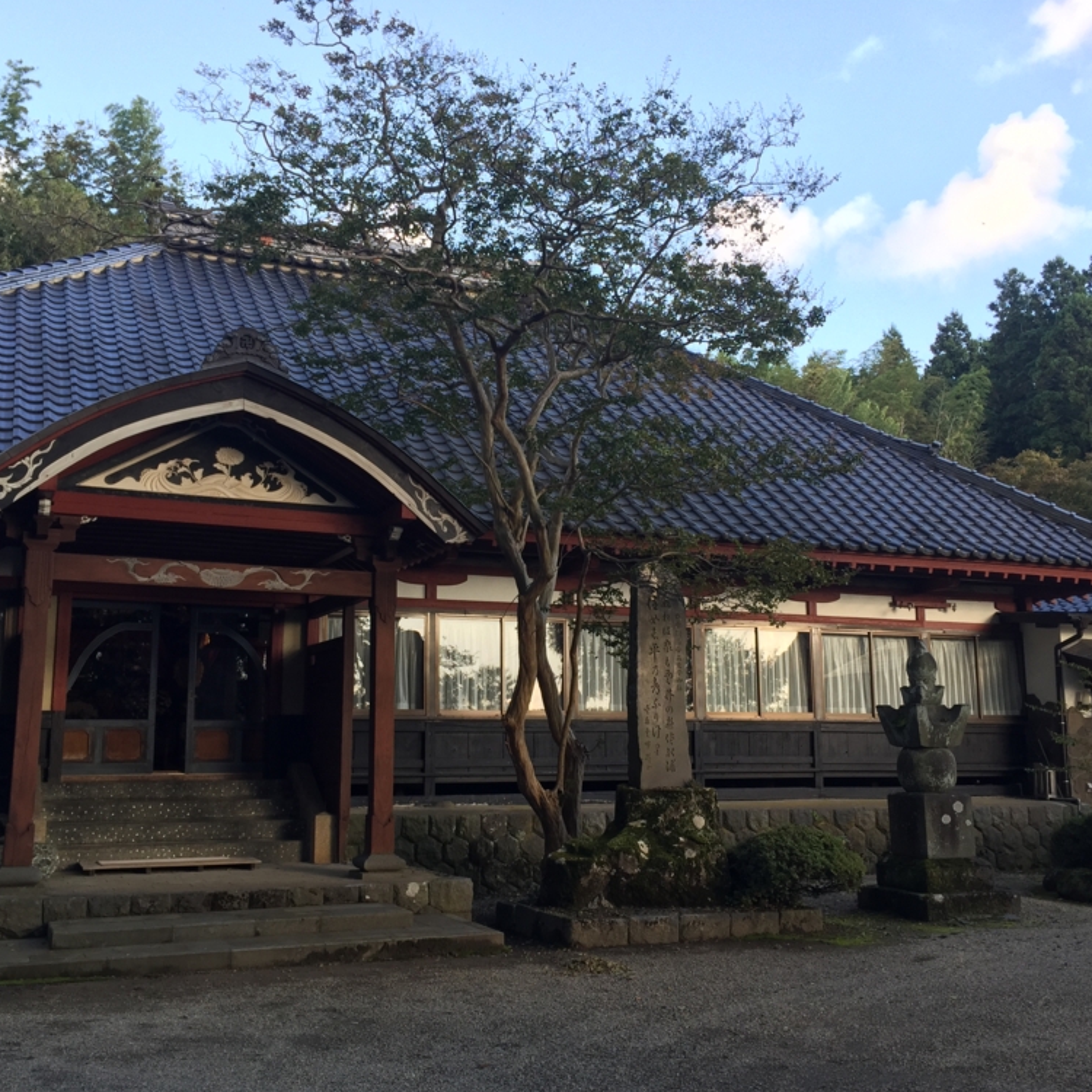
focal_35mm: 35
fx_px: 1249
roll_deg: -0.5
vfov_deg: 47.2
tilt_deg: +8.2
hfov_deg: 47.2
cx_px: 520
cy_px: 558
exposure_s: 1/181
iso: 32
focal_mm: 4.15
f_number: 2.2
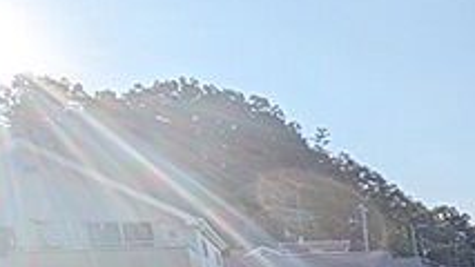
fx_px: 542
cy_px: 343
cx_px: 573
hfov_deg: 36.3
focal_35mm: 43
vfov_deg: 24.4
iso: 51
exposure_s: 1/3846
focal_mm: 1.83
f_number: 2.2
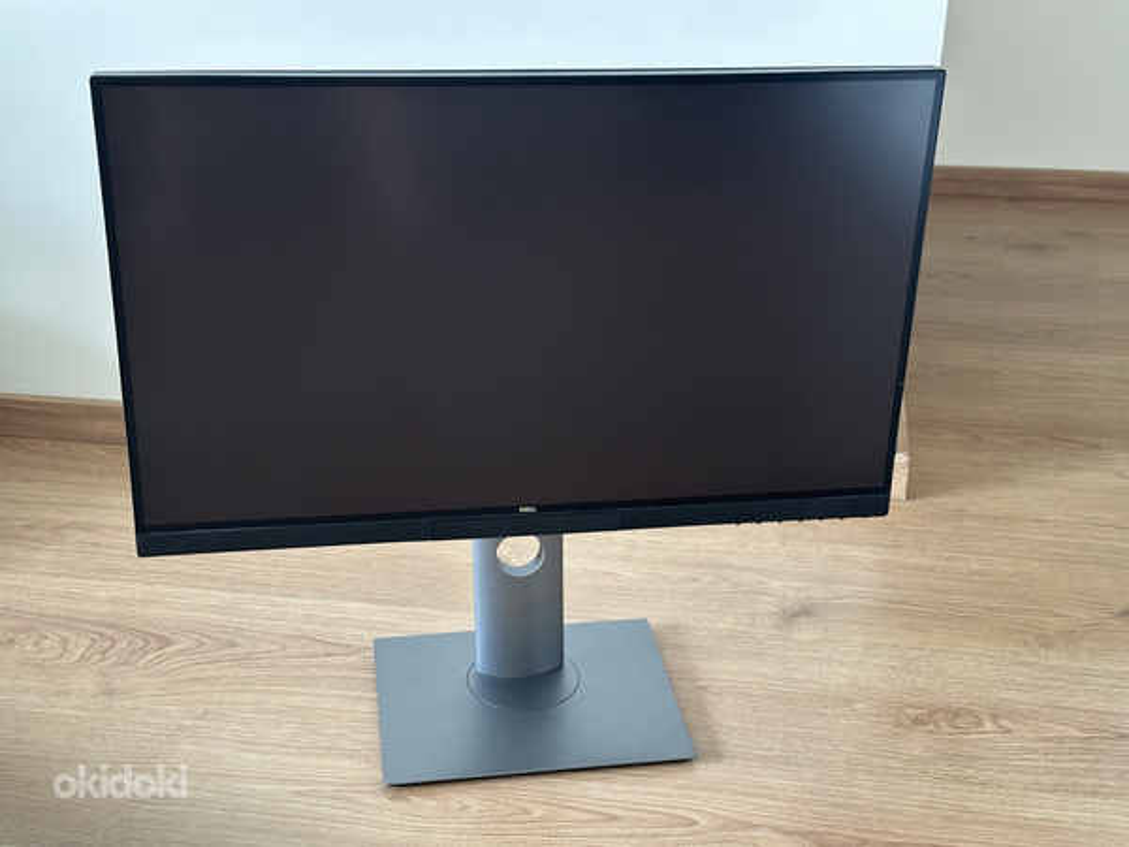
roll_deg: -0.9
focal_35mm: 48
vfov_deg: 30.3
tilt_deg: -26.1
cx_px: 564
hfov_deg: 39.7
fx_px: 1566
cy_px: 424
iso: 250
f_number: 1.78
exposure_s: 1/40
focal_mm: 6.86
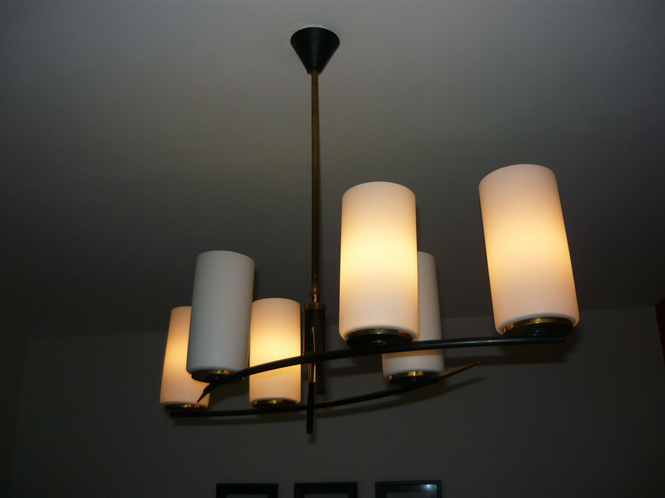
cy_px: 249
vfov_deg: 42.9
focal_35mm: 33
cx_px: 332
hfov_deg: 55.4
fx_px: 634
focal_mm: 5.5
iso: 100
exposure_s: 1/400
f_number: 2.8
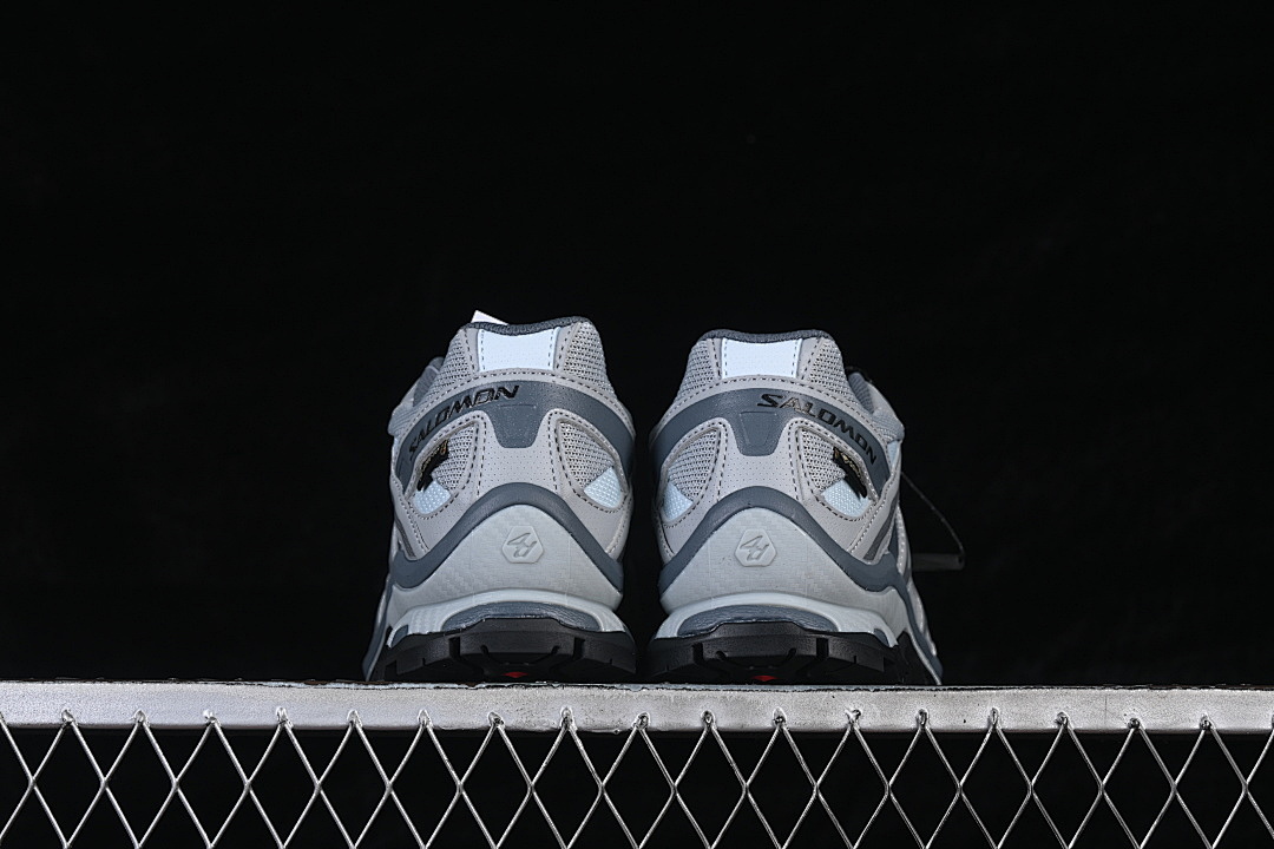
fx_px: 2654
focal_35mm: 75
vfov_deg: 18.2
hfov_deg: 27.0
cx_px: 637
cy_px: 424
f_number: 8
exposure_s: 1/80
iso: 160
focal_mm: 50
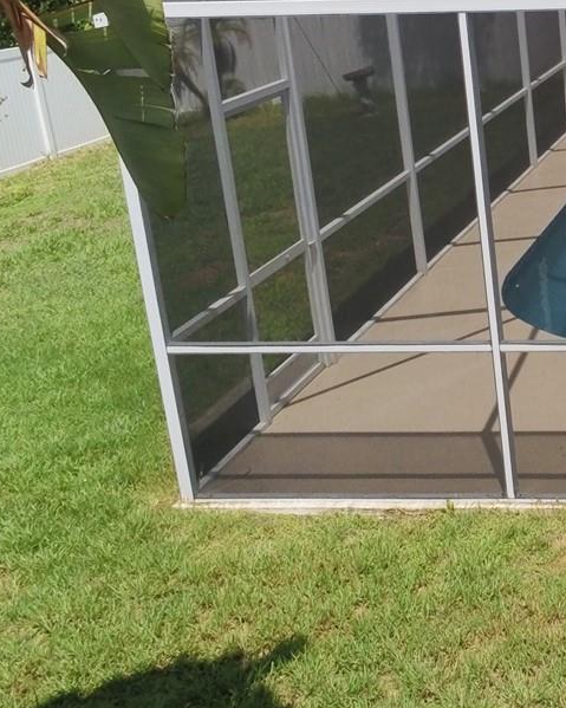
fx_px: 1257
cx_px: 785
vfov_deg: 31.1
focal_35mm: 60
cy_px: 216
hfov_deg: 22.1
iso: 100
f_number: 2.4
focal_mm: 4
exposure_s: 1/1245
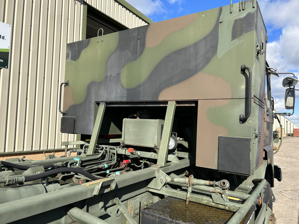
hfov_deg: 67.3
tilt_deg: +3.9
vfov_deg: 53.1
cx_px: 150
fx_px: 225
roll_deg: -1.6
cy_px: 112
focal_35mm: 26
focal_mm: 5.7
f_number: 1.5
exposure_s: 1/3077
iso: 50
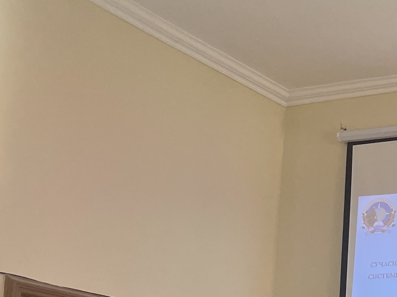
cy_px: 275
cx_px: 665
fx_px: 1066
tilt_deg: +12.3
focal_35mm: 93
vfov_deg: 15.7
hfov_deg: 17.8
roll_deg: +1.4
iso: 64
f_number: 1.6
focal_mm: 4.2
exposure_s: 1/100
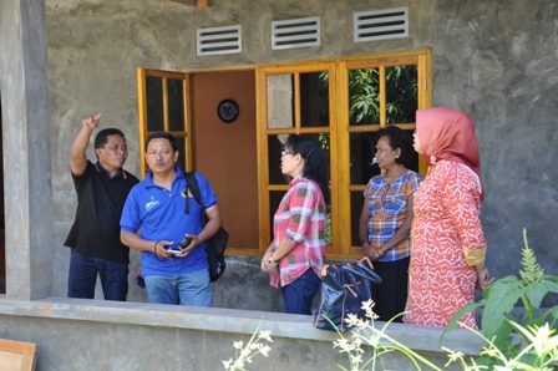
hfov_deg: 31.9
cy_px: 186
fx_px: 976
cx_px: 279
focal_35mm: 63
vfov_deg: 21.5
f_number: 7.1
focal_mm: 42
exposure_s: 1/50
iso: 200
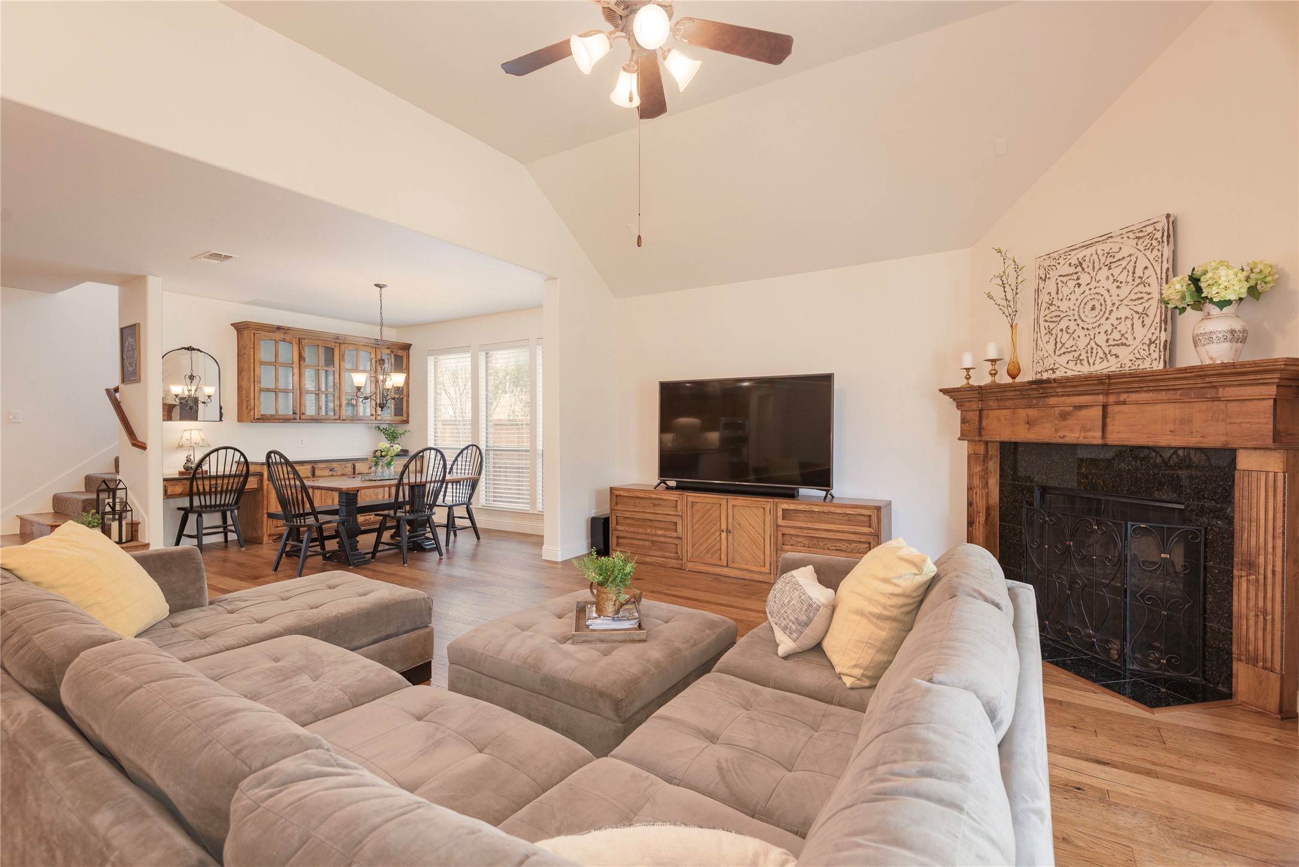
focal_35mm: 16
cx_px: 650
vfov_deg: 73.8
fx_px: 577
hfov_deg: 96.7
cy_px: 434
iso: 100
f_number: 7.1
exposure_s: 1
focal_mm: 16
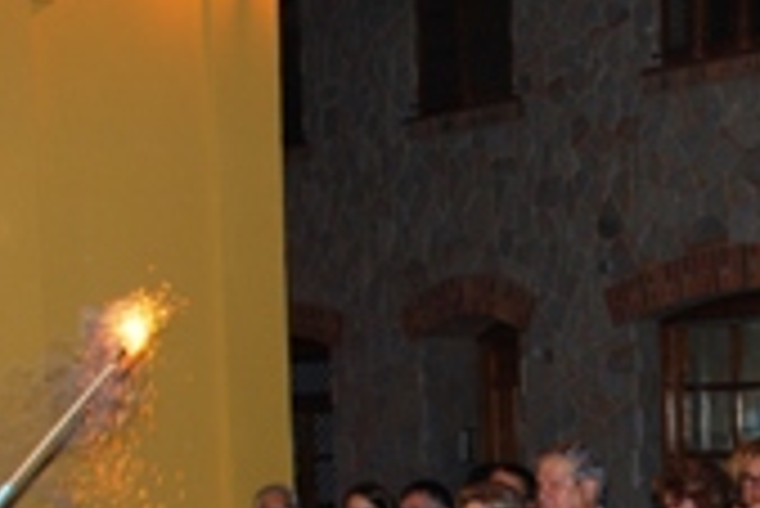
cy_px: 636
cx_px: 670
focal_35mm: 89
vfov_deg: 14.8
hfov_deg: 22.4
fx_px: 1880
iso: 220
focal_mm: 20
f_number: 3.8
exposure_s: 1/60
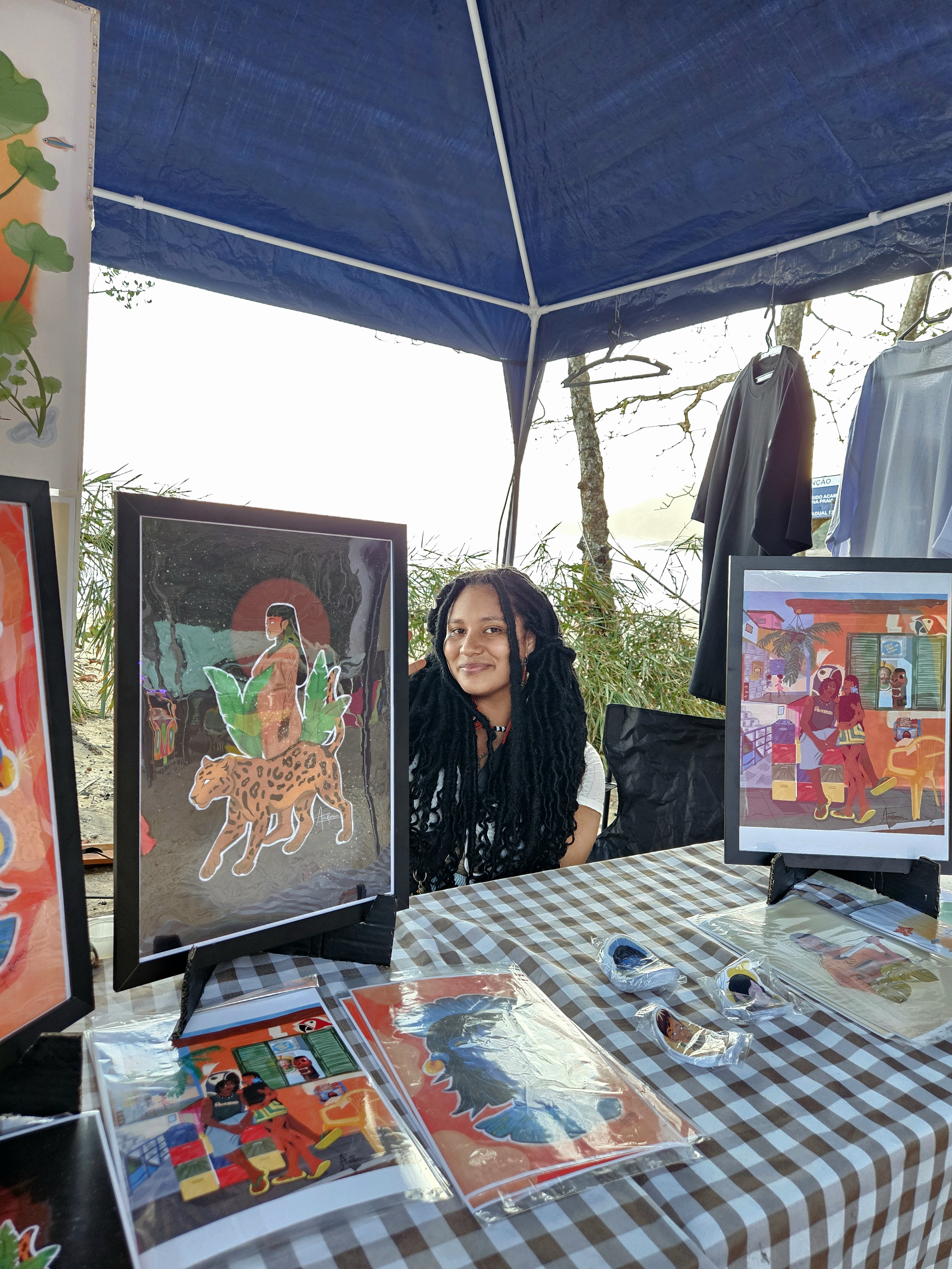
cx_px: 476
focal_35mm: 23
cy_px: 634
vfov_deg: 73.9
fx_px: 843
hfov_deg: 58.9
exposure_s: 1/120
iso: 500
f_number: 1.8
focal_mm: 5.4
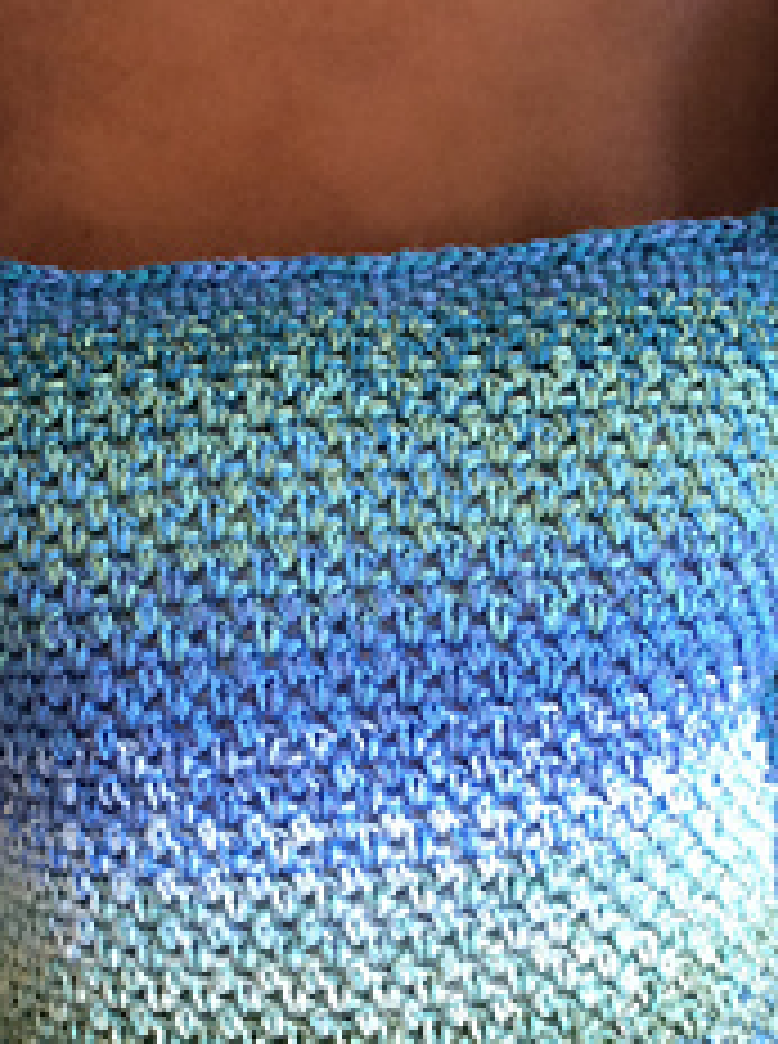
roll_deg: -0.8
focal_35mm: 69
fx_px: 2075
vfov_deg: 27.4
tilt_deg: -38.8
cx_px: 380
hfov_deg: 21.2
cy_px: 896
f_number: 2.4
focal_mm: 3.3
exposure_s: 1/25
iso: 100
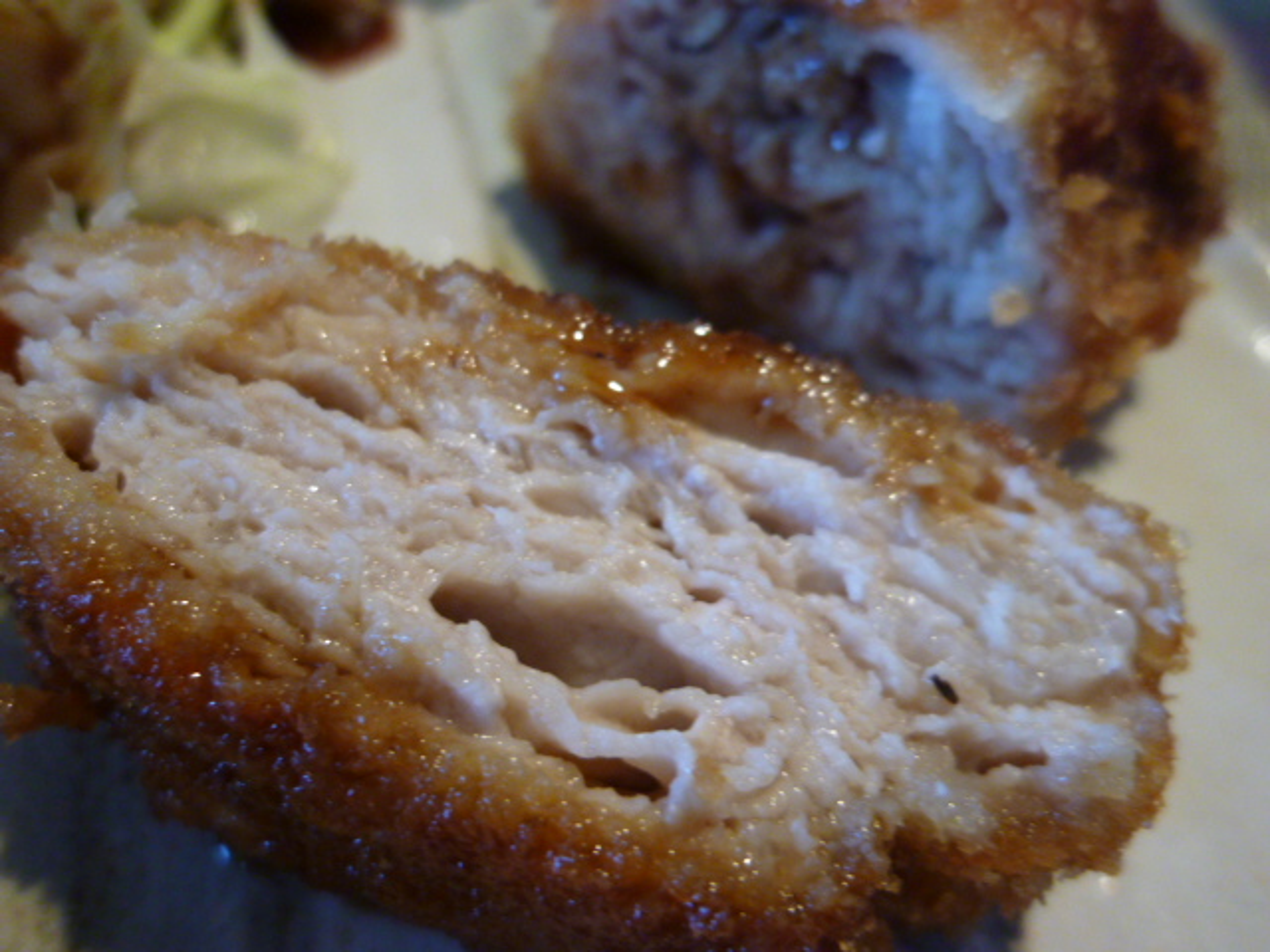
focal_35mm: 25
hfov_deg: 69.4
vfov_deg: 54.9
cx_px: 635
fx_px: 917
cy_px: 476
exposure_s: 1/30
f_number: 2.8
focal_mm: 4.5
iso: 250
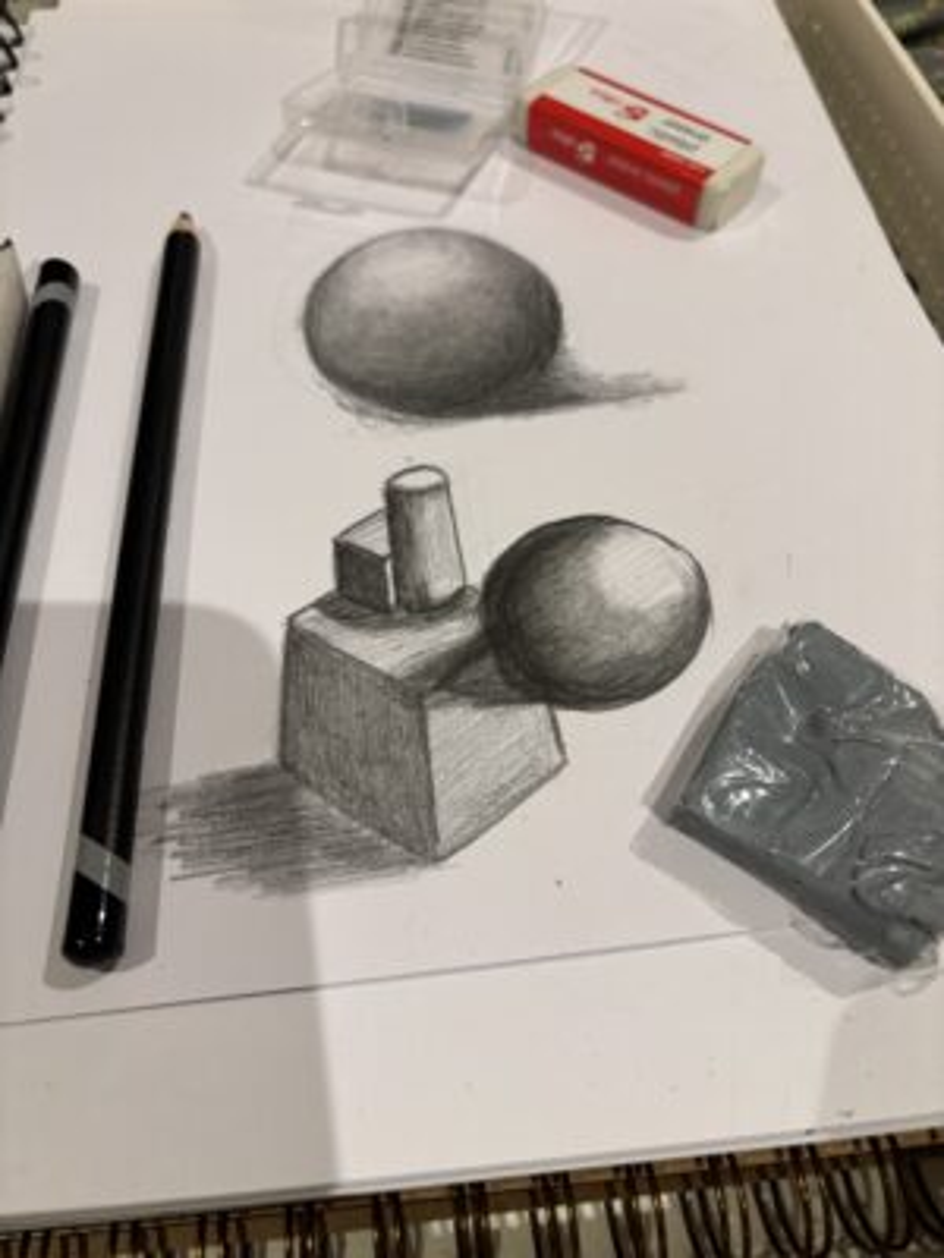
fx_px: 945
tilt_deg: -57.1
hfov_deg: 53.1
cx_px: 472
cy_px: 629
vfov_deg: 67.3
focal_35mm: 26
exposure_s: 1/50
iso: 80
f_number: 1.6
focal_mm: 5.96
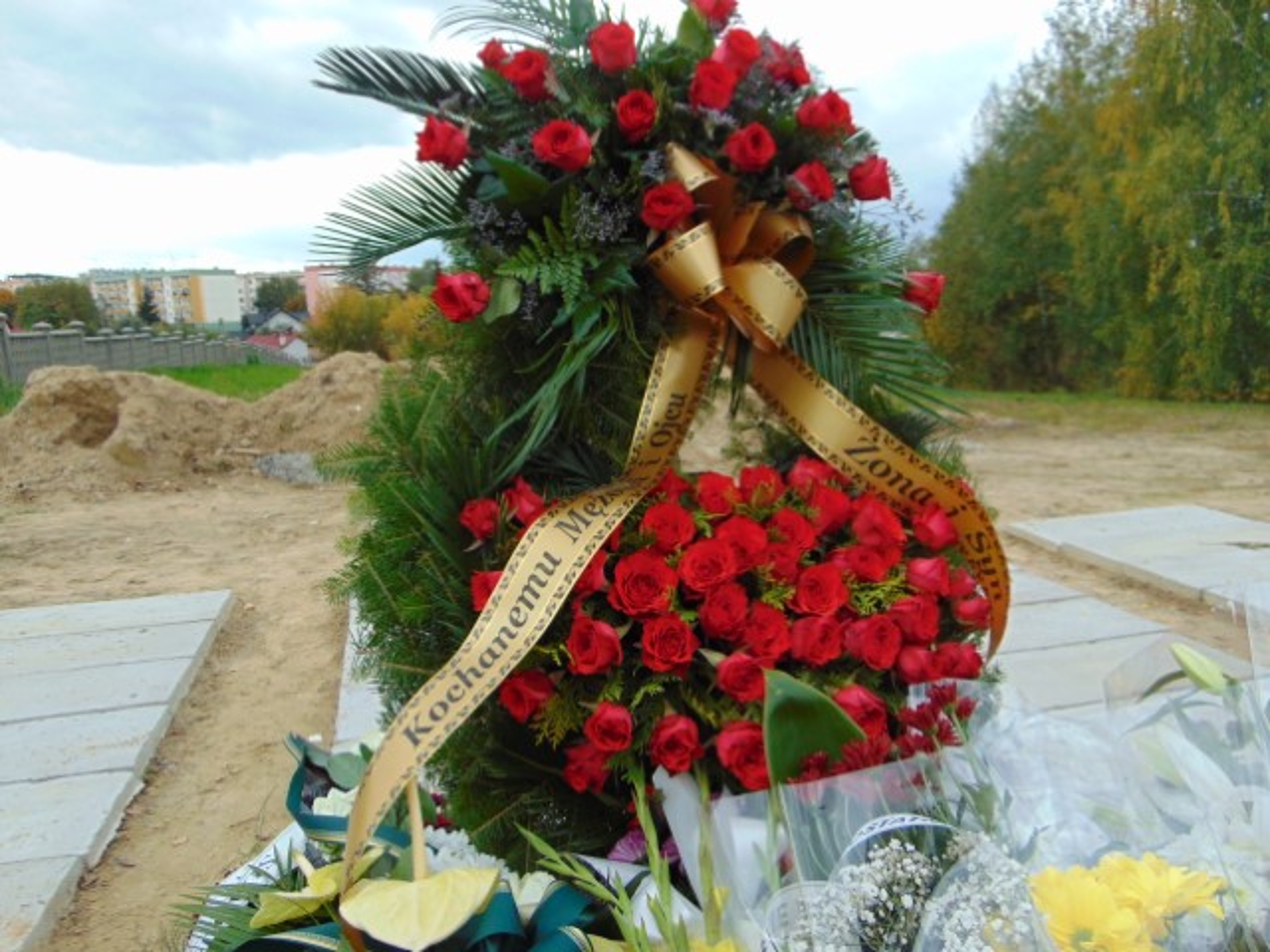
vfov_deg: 54.9
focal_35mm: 25
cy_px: 476
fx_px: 917
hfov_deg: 69.4
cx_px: 635
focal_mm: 4.5
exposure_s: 1/200
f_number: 3
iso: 80
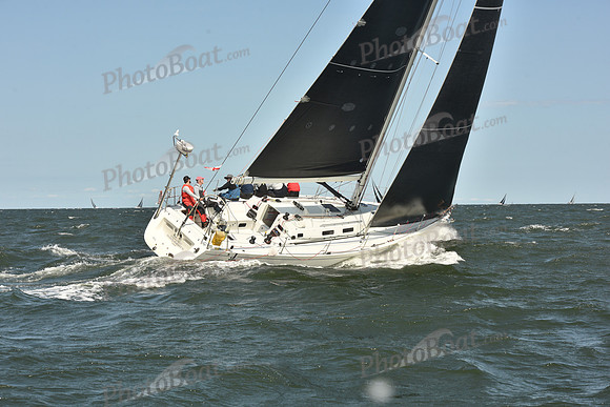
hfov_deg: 24.8
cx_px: 305
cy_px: 204
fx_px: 1390
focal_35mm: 82
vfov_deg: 16.7
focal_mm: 82
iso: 250
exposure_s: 1/800
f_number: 9
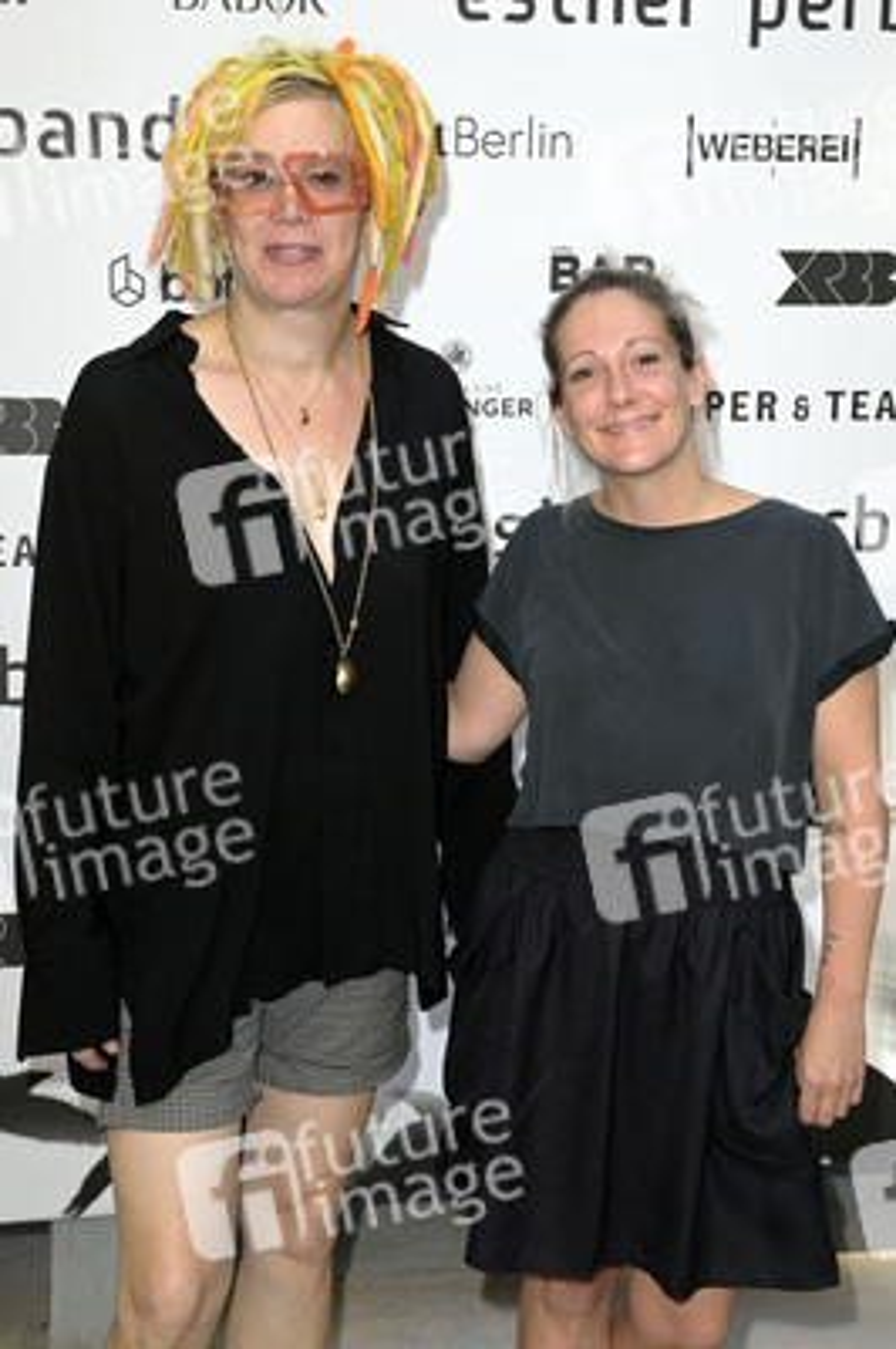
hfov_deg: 24.2
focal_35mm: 56
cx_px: 448
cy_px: 674
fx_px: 2094
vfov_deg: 35.7
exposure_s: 1/250
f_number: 6.3
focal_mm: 56
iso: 400
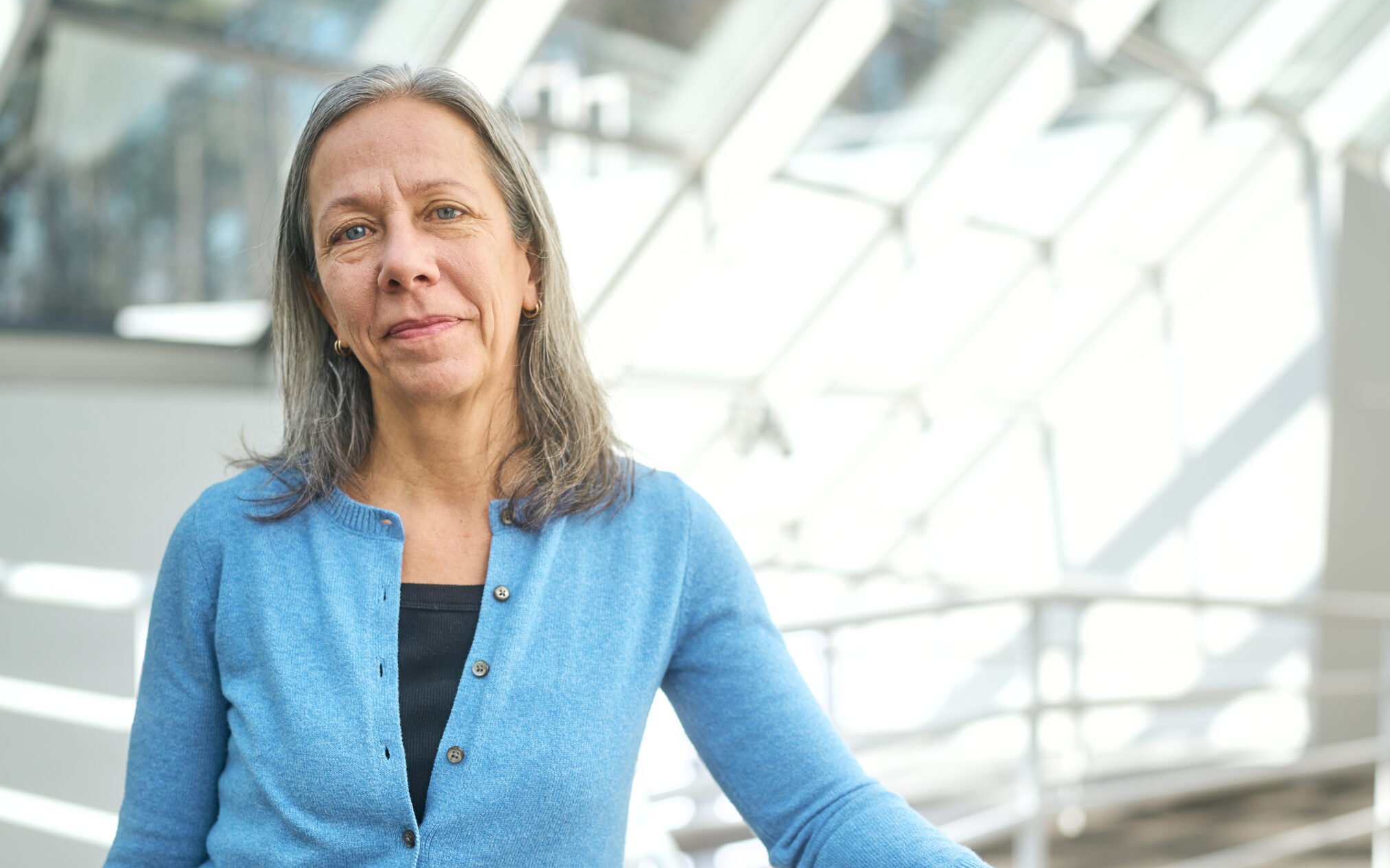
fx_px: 1705
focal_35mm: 45
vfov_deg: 28.4
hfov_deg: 44.4
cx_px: 669
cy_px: 577
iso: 100
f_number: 1.6
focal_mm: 35
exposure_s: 1/250
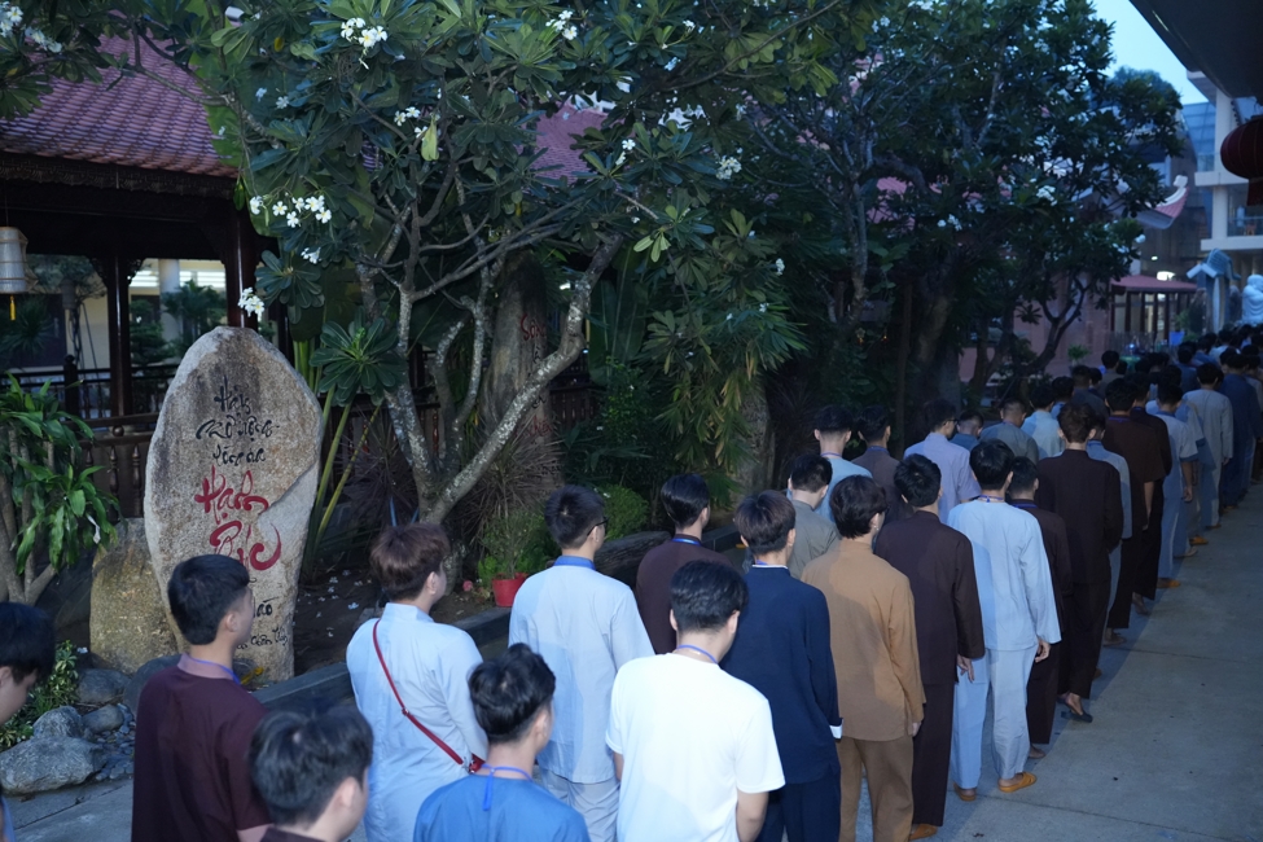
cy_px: 421
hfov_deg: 54.4
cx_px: 632
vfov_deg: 37.9
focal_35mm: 35
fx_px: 1228
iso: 6400
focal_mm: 35
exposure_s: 1/100
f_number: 2.8
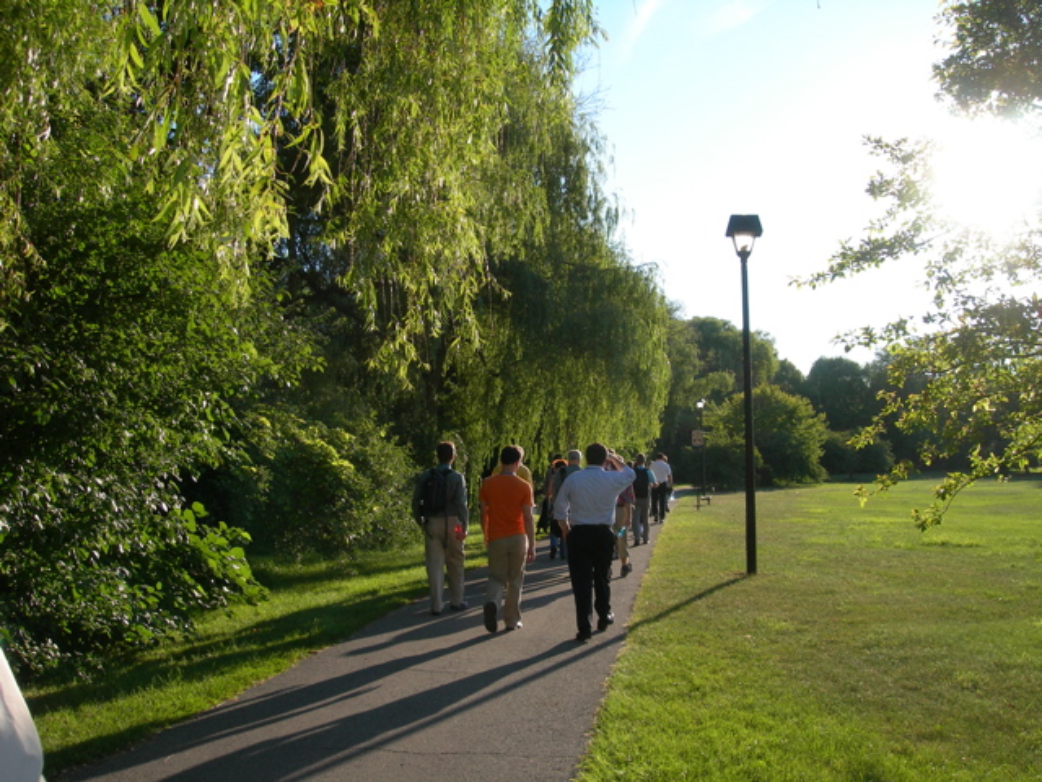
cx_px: 521
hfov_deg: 49.0
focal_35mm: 38
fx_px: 1144
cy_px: 391
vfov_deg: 37.7
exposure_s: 1/262
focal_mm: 7.8
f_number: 4.8
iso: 50
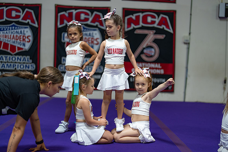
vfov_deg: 27.0
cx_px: 114
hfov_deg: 39.6
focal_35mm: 50
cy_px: 76
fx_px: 317
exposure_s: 1/320
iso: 500
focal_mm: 50
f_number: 1.2
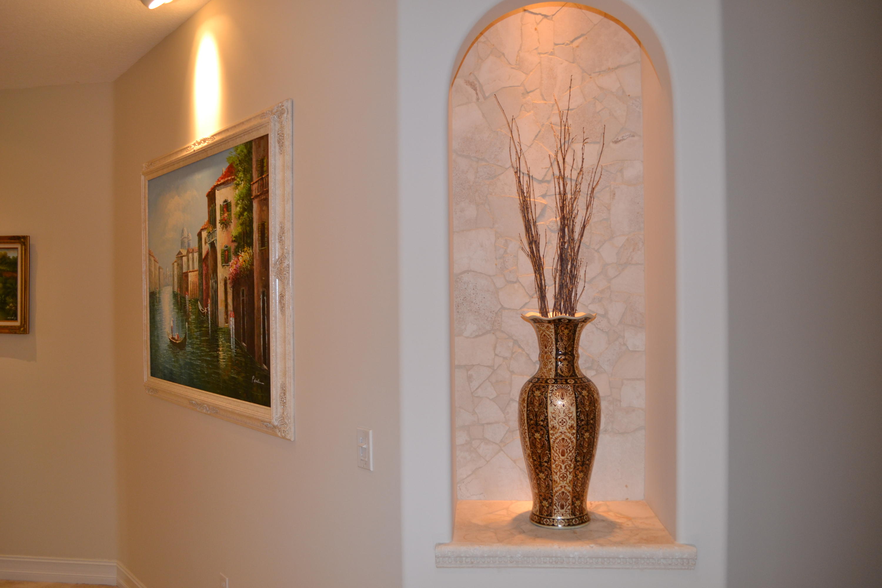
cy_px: 294
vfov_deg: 47.9
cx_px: 441
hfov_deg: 67.4
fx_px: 661
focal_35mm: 27
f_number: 3.5
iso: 400
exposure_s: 1/60
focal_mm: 18
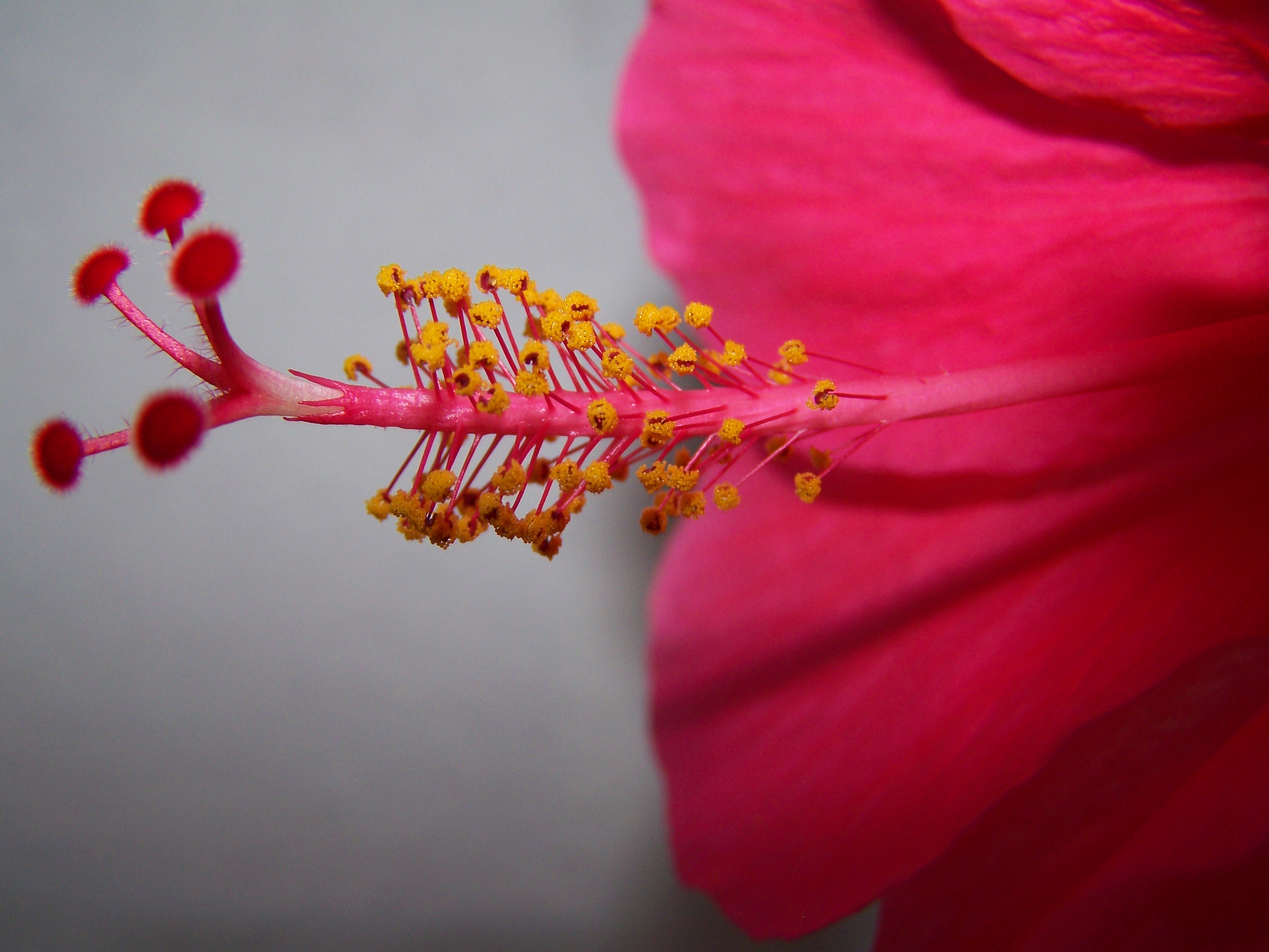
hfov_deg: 49.0
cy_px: 476
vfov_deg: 37.7
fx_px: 1393
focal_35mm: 38
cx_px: 634
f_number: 2.8
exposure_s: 1/60
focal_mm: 6.3
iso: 80
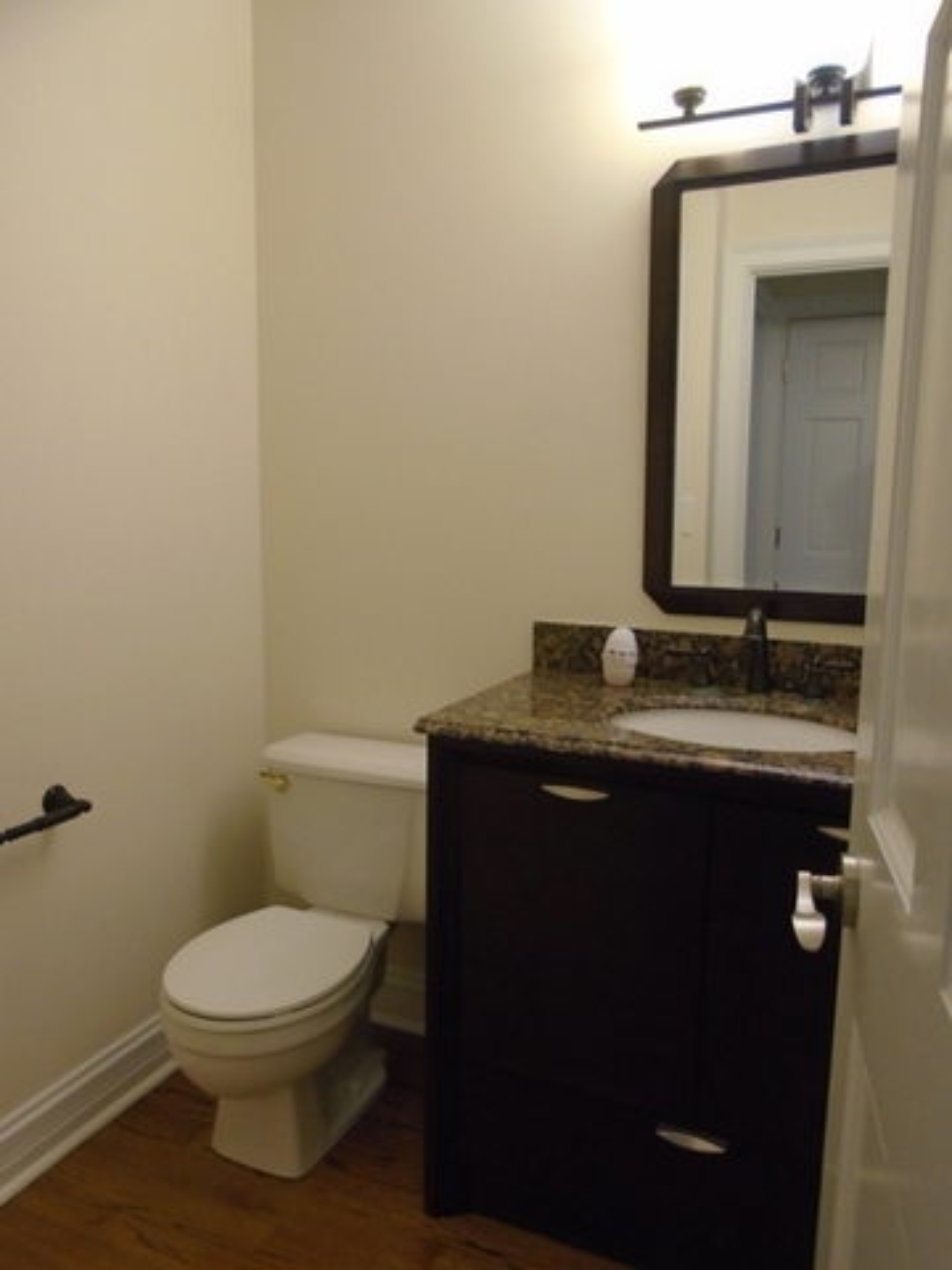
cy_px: 635
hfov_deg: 53.1
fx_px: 953
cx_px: 476
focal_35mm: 26
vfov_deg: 67.3
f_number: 3.2
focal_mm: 4.6
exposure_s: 1/30
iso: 250
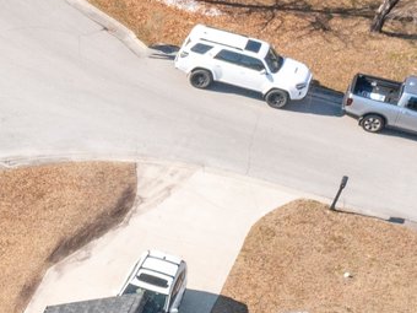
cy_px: 405
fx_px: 1952
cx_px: -657
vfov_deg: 9.0
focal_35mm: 162
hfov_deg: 10.2
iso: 100
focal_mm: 10.26
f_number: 5.6
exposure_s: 1/500
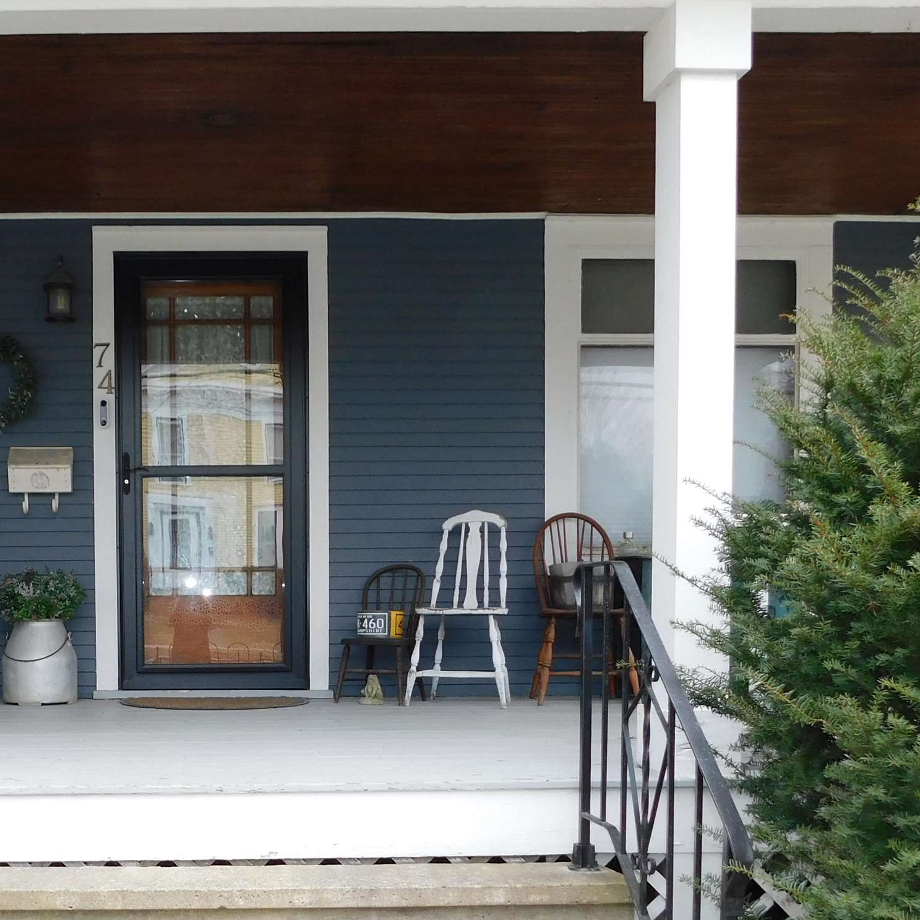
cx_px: 194
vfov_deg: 39.2
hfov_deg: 38.6
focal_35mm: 42
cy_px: 667
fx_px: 1263
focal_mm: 4
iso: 125
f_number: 3
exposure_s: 1/160
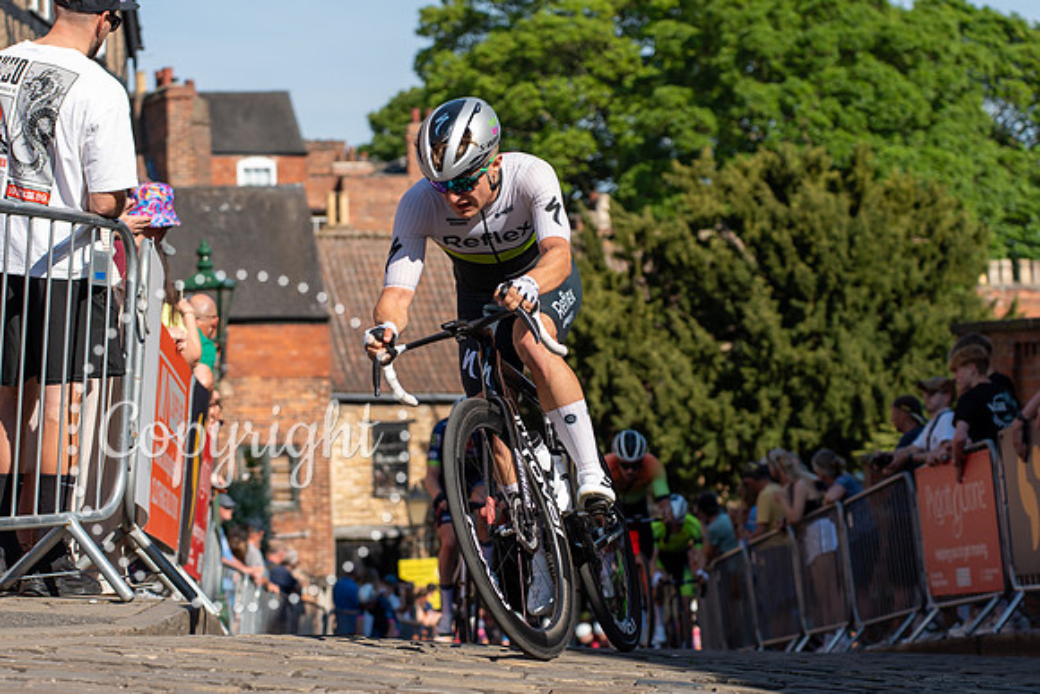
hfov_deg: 19.6
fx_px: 3014
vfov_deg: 13.1
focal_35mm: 104
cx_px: 501
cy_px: 397
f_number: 3.5
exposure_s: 1/1000
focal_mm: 73
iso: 100
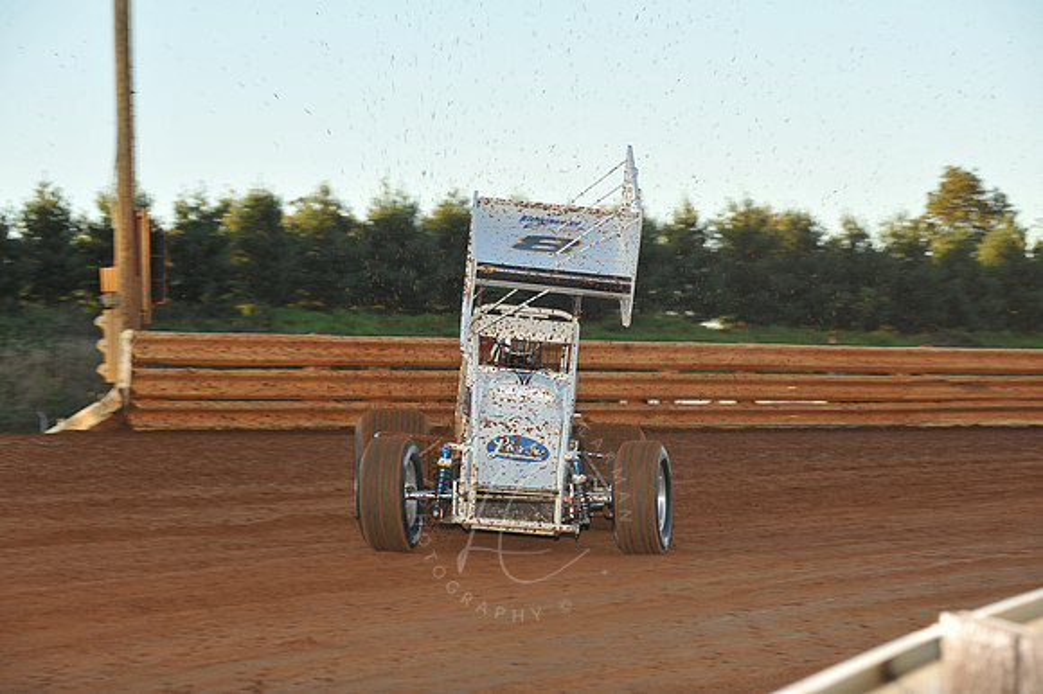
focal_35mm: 112
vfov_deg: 12.2
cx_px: 522
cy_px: 347
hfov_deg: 18.3
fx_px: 3243
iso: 640
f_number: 7.1
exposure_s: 1/320
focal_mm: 112
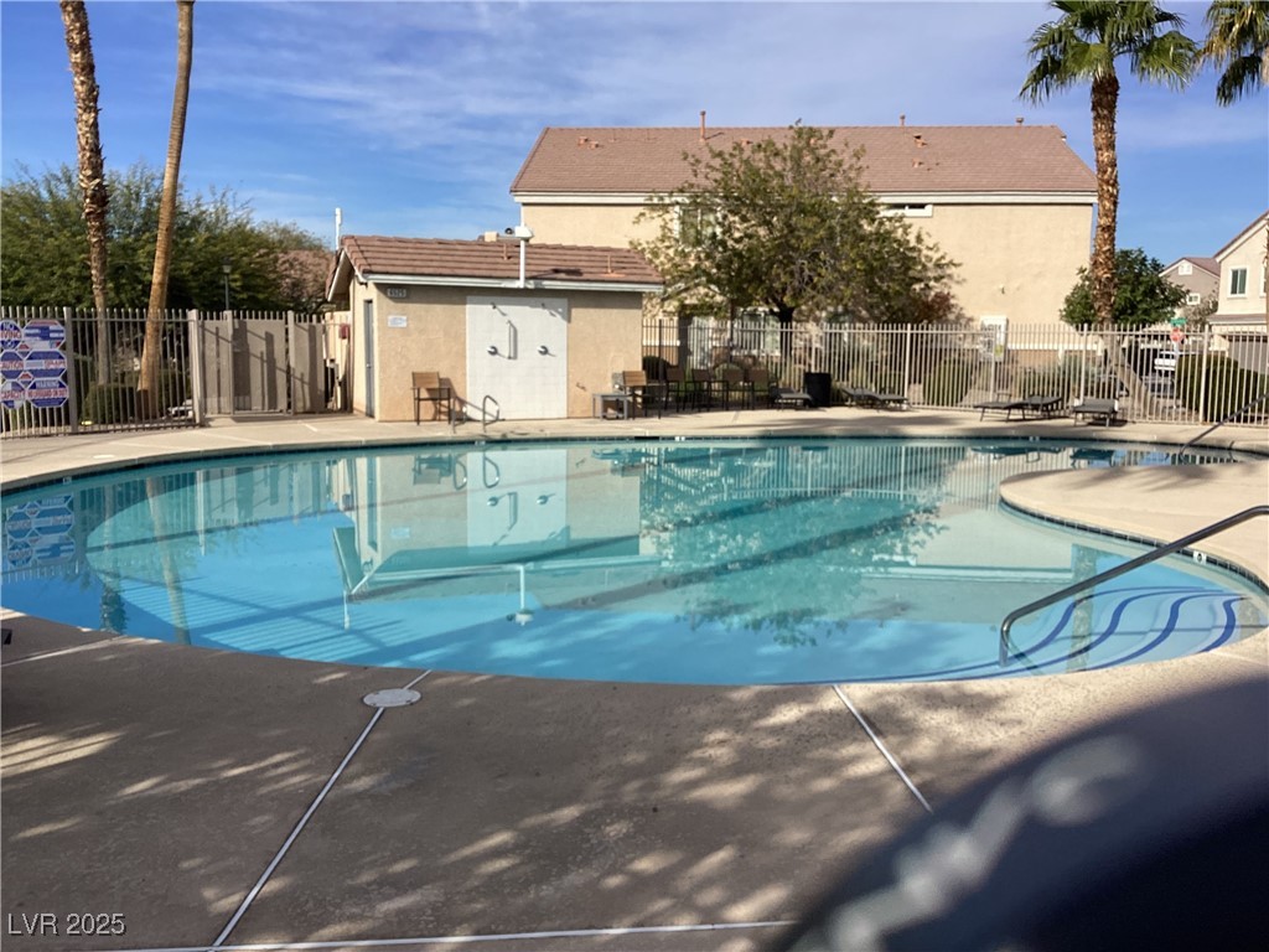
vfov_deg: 45.4
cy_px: 476
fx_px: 1136
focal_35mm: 31
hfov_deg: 58.4
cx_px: 634
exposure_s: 1/1773
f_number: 2.4
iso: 25
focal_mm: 3.3
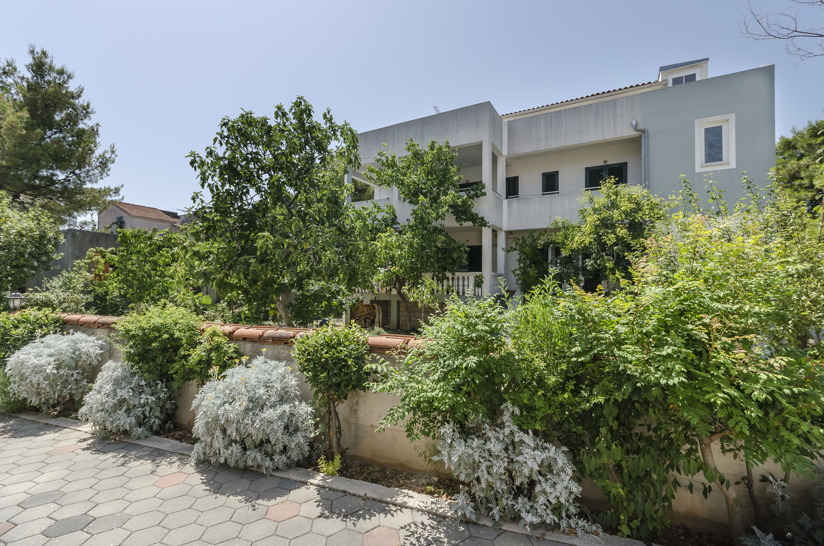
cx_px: 412
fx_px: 343
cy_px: 273
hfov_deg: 100.5
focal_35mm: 15
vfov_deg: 77.1
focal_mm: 10
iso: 250
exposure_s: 1/800
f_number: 9
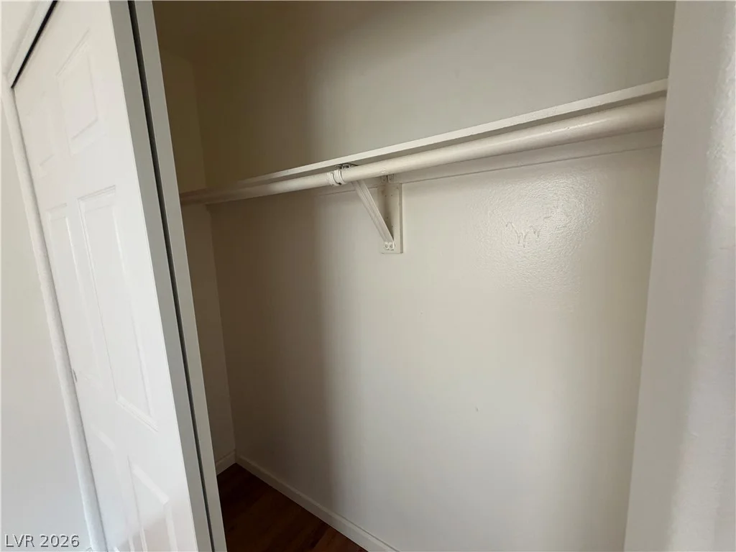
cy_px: 276
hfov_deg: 102.1
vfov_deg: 85.7
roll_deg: +3.9
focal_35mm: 14
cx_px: 368
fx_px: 298
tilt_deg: -7.6
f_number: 2.2
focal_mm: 2.22
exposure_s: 1/120
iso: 250
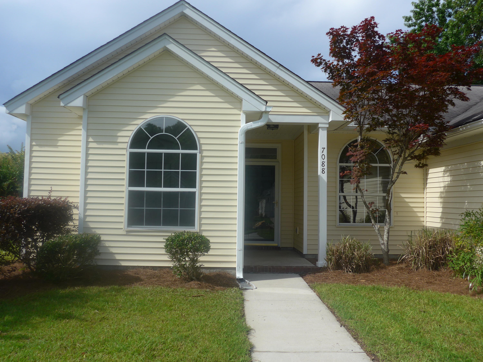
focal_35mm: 29
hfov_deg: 61.7
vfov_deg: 48.2
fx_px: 405
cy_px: 181
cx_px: 242
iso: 80
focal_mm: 6
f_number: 2.8
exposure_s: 1/1600
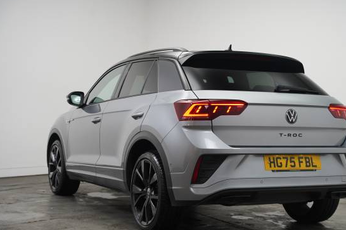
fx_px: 594
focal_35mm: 62
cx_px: 200
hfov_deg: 32.4
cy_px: 126
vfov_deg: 21.9
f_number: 4
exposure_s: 1/160
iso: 1250
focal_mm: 52.7
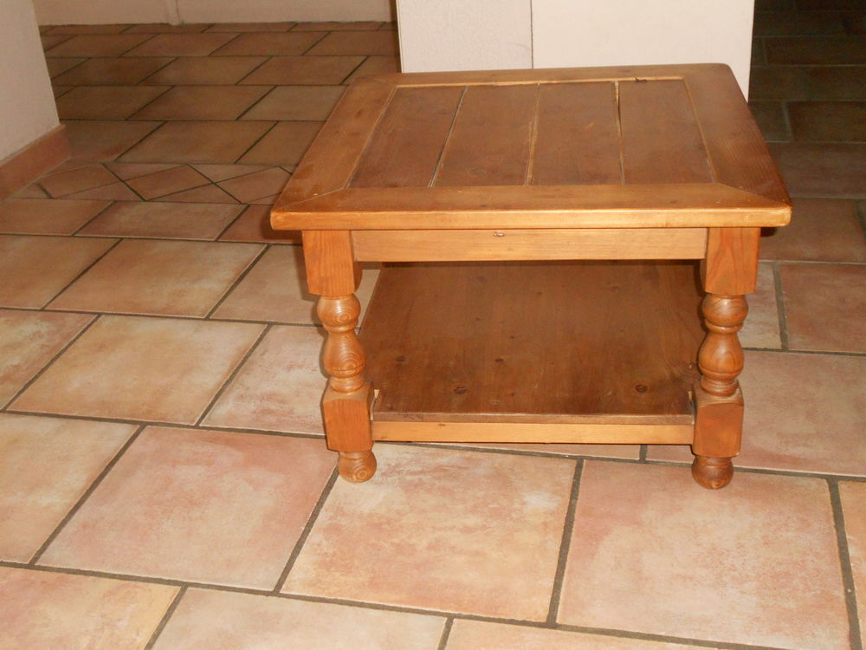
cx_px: 433
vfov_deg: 32.9
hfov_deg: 42.9
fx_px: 1101
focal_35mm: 44
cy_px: 325
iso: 560
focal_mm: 7.7
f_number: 4.2
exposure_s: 1/30
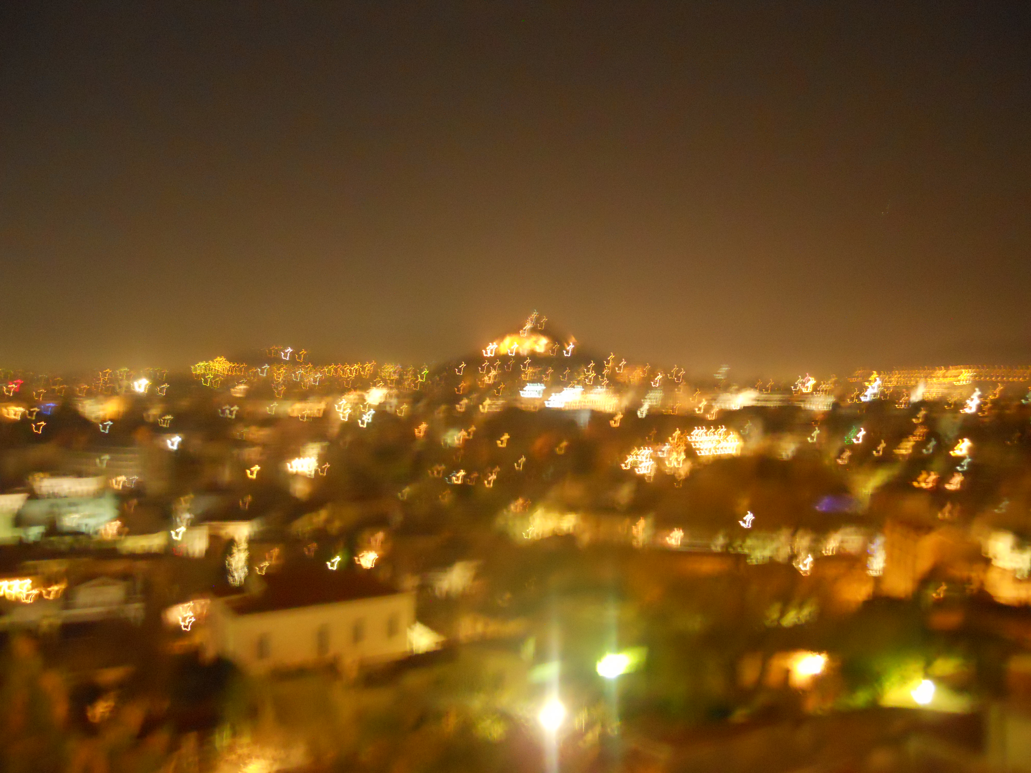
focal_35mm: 28
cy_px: 386
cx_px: 516
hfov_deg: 63.4
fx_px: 834
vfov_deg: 49.7
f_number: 2.7
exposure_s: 1
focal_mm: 5
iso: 800
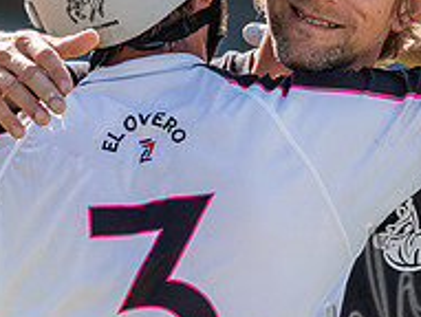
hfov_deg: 0.7
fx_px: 32363
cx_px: 279
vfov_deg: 0.6
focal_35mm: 2656
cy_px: 378
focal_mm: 500
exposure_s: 1/1250
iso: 320
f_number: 4
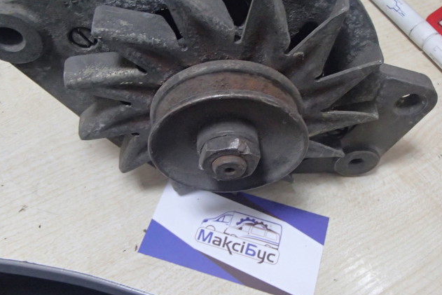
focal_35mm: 39
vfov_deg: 34.2
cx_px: 219
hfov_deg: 49.5
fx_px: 479
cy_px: 141
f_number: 4.7
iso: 1000
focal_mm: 6.64
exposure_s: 1/40
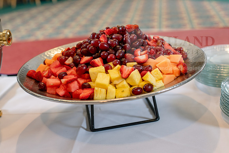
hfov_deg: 39.6
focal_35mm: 50
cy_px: 76
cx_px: 114
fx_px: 318
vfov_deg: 27.0
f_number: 3.5
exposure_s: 1/200
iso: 500
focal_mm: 50
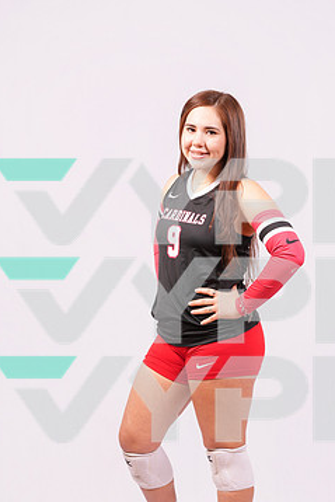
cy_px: 301
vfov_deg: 23.1
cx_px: 202
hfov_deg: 15.5
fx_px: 1227
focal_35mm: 88
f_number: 5.6
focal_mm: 70
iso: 200
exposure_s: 1/200
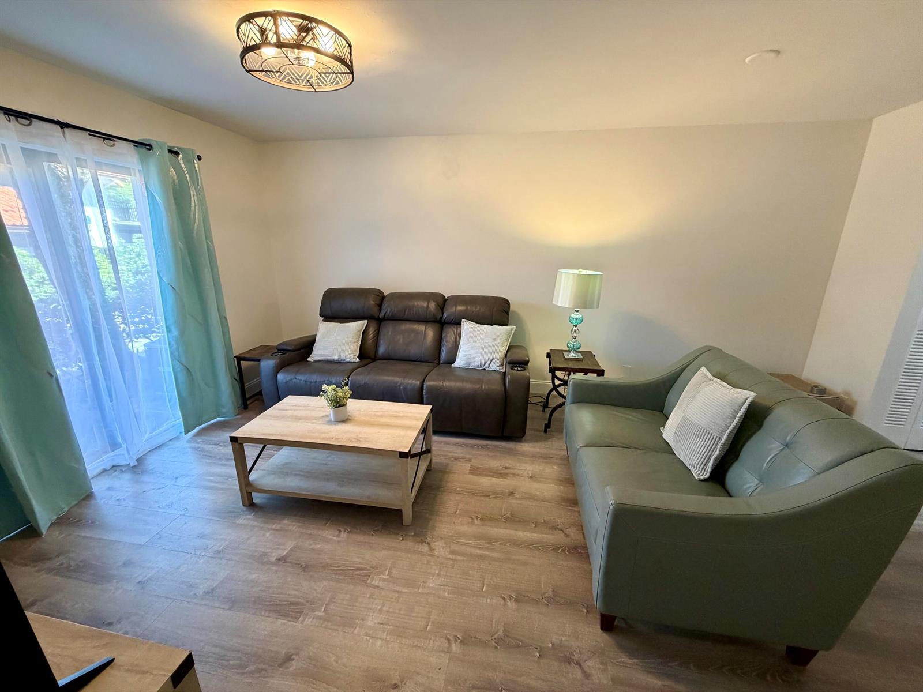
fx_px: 373
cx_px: 462
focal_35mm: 14
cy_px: 346
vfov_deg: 85.7
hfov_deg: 102.1
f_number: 2.2
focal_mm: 2.22
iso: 250
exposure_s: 1/60
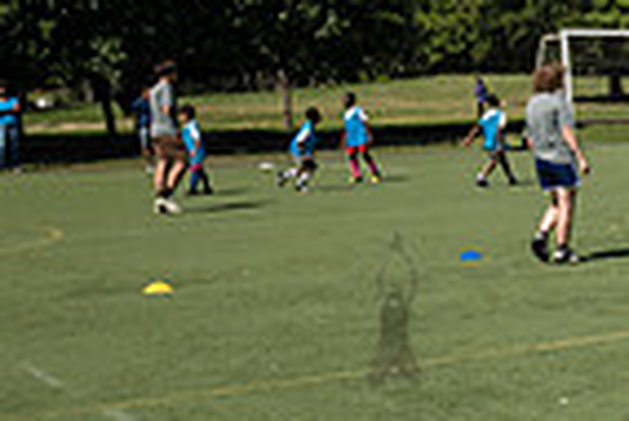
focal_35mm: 98
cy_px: 308
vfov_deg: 14.0
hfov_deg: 16.2
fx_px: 1714
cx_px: 1249
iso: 200
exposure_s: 1/2000
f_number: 4
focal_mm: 24
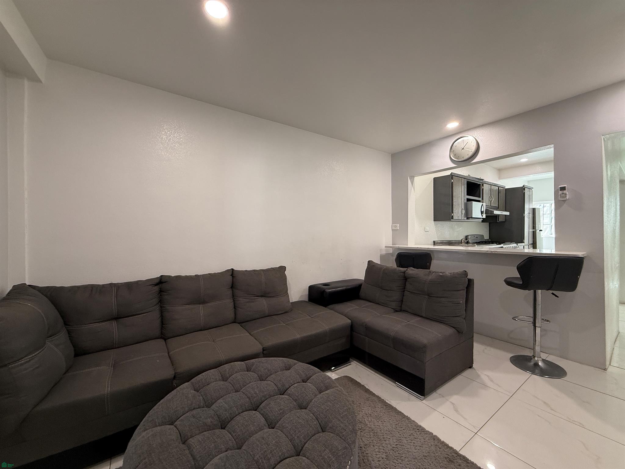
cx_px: 312
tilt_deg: +0.6
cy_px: 234
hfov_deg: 102.1
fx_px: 253
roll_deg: +0.3
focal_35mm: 14
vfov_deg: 85.7
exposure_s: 1/60
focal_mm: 2.22
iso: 200
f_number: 2.2
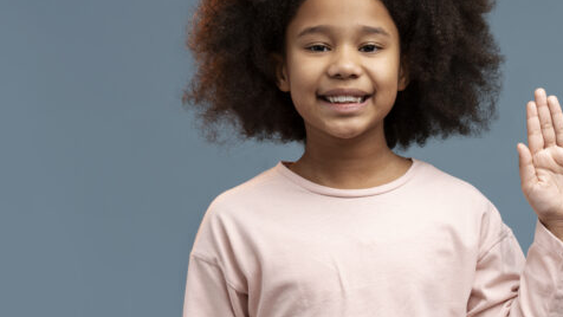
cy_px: 119
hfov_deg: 21.5
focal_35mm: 99
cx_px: 325
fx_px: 1478
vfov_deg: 12.2
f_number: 8
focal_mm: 75
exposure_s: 1/160
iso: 100
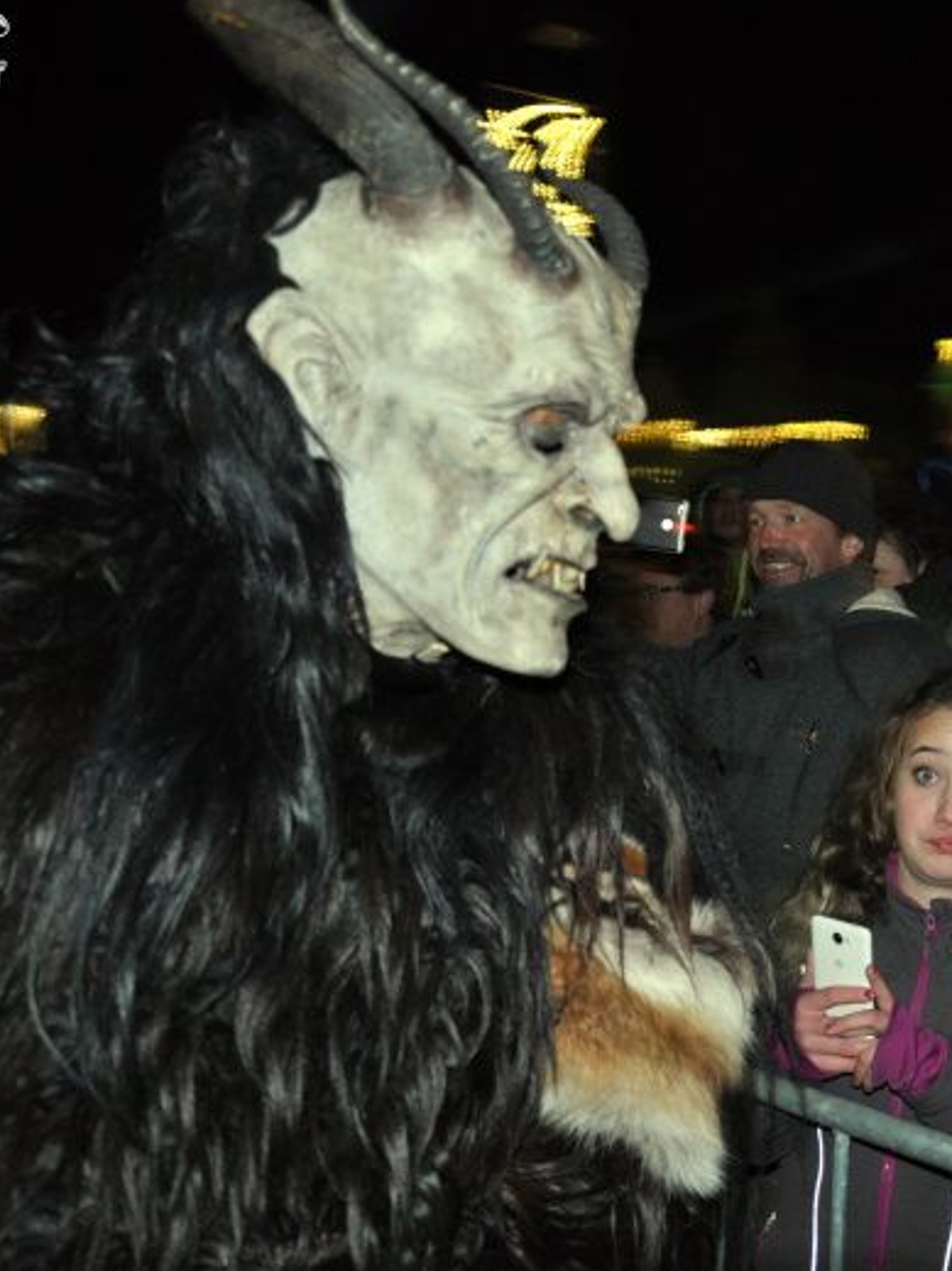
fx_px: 1467
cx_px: 839
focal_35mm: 40
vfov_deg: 46.8
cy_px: 623
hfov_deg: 34.2
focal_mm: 18
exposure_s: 1/30
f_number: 3.5
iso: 800
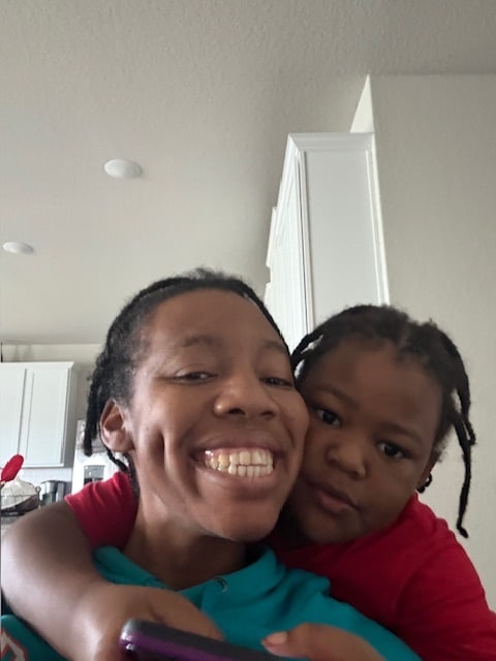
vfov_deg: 60.0
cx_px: 248
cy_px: 330
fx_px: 573
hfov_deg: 46.8
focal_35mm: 30
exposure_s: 1/17
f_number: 1.9
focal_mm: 2.69
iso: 800
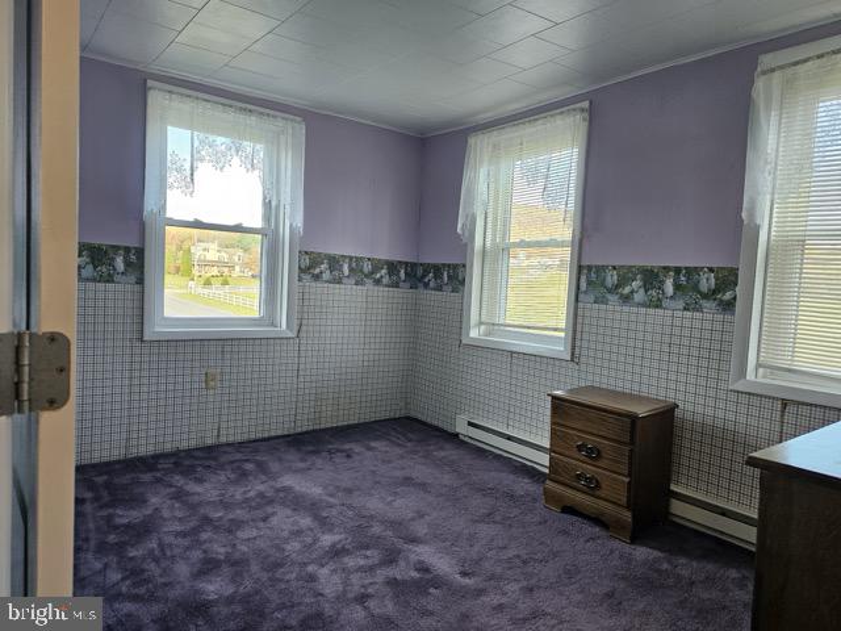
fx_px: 559
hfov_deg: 73.9
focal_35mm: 23
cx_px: 420
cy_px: 316
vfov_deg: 58.9
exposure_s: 1/120
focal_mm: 6.3
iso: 200
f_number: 1.7
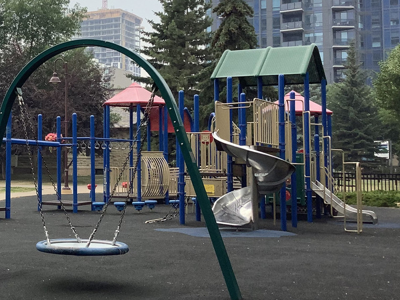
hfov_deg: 29.2
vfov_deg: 23.2
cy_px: 98
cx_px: 22
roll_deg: -0.8
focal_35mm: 63
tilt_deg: +4.1
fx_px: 728
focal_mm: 3.3
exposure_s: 1/367
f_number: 2.4
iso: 25
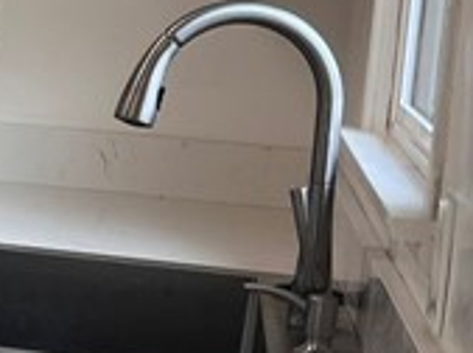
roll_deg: -3.2
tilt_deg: -5.4
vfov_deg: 9.3
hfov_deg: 10.8
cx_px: -647
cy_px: 73
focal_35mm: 158
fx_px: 2154
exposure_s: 1/120
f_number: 1.5
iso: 50
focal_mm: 5.7
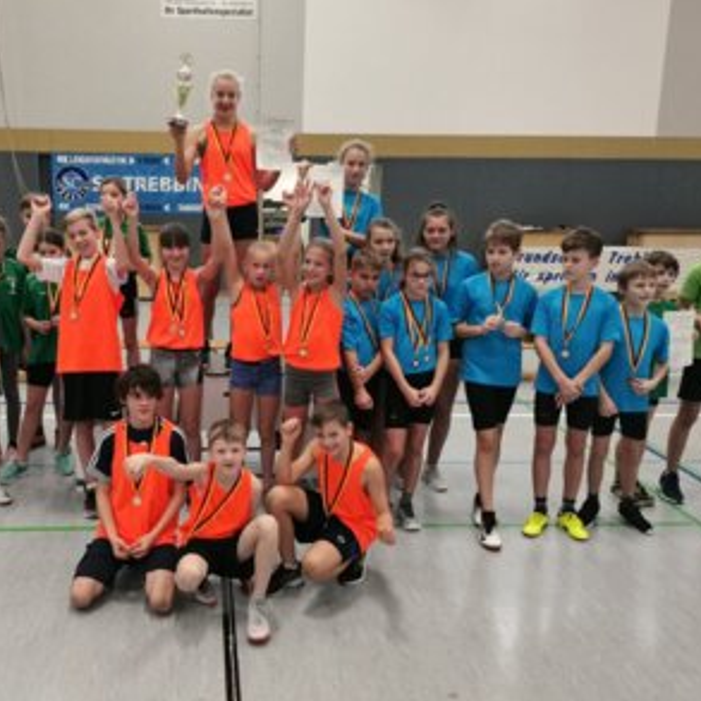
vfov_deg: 47.2
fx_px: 802
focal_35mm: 35
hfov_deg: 46.5
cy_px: 354
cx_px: 237
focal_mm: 3.95
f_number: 1.8
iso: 400
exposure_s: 1/50
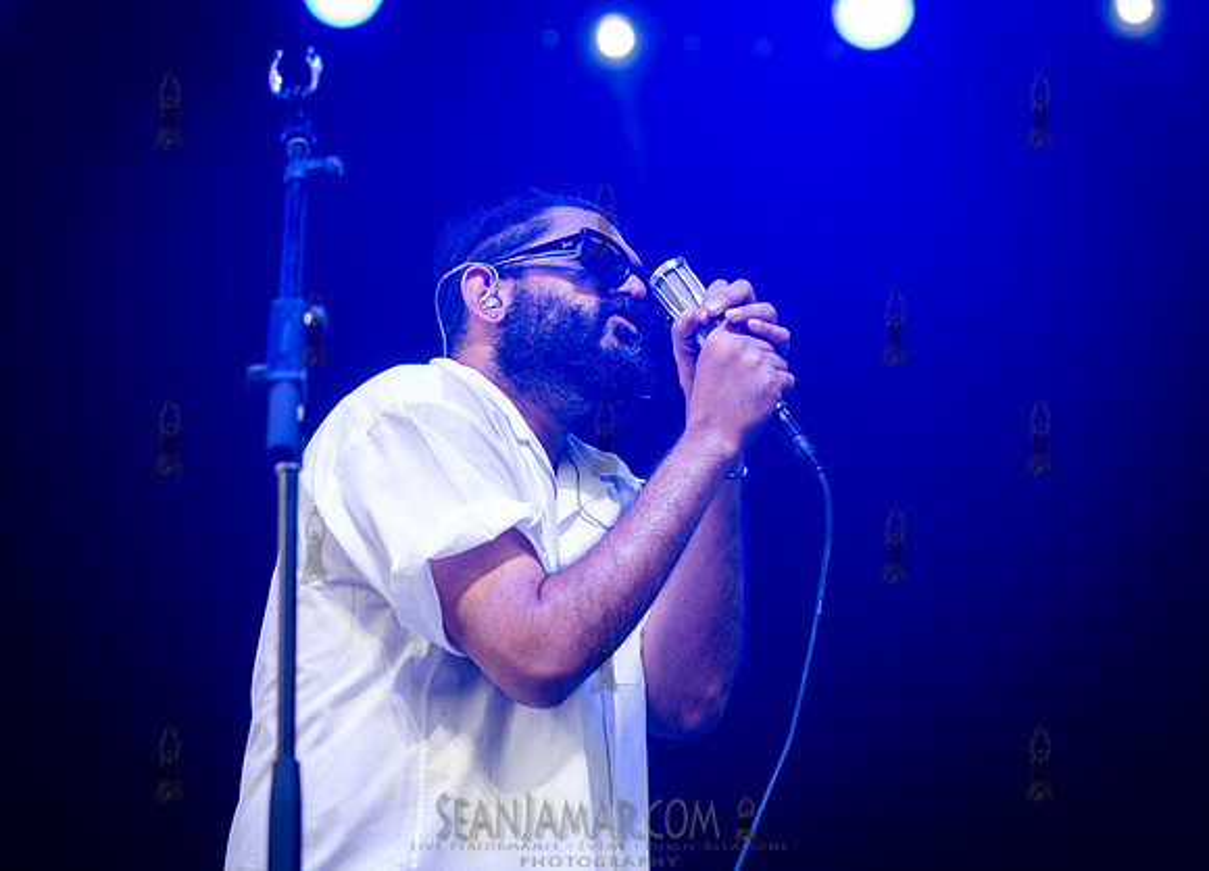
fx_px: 3614
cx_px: 527
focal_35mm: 105
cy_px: 400
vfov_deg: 13.7
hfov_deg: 19.0
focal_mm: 92
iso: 1000
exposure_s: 1/320
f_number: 4
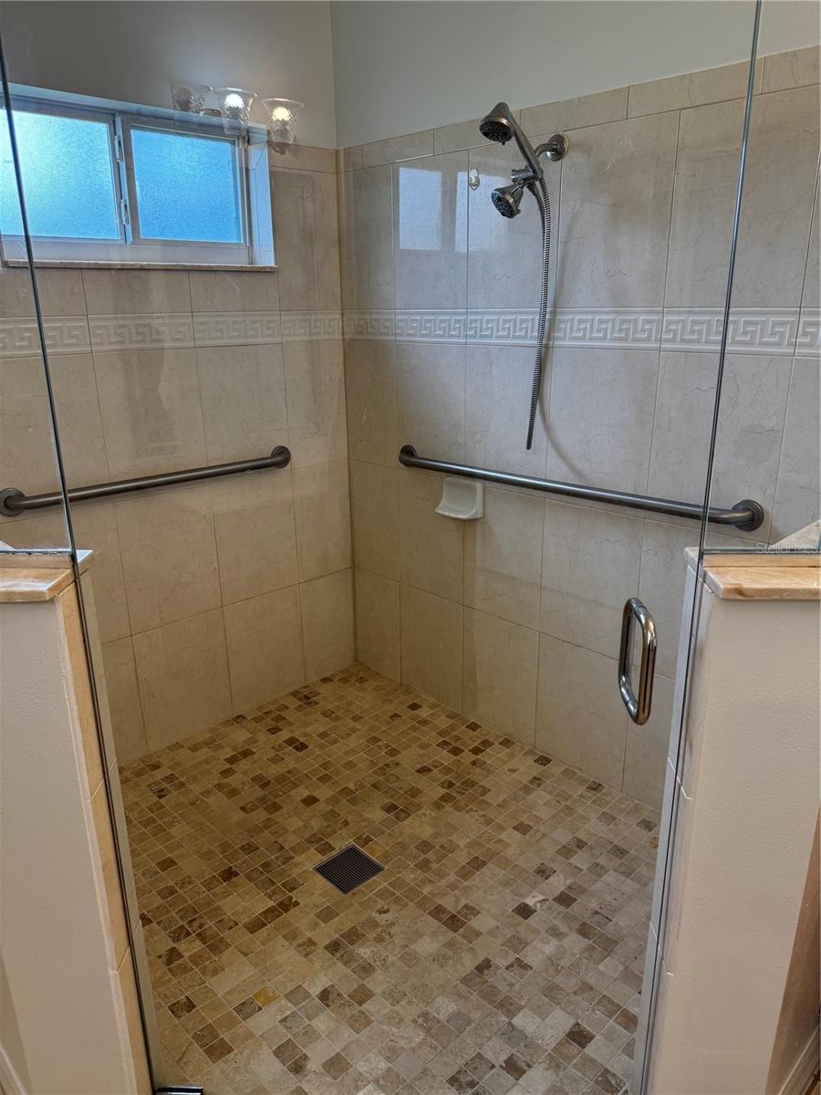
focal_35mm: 24
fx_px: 759
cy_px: 548
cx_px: 410
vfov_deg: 71.6
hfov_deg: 56.8
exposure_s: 1/120
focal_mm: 6.76
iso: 125
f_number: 1.78
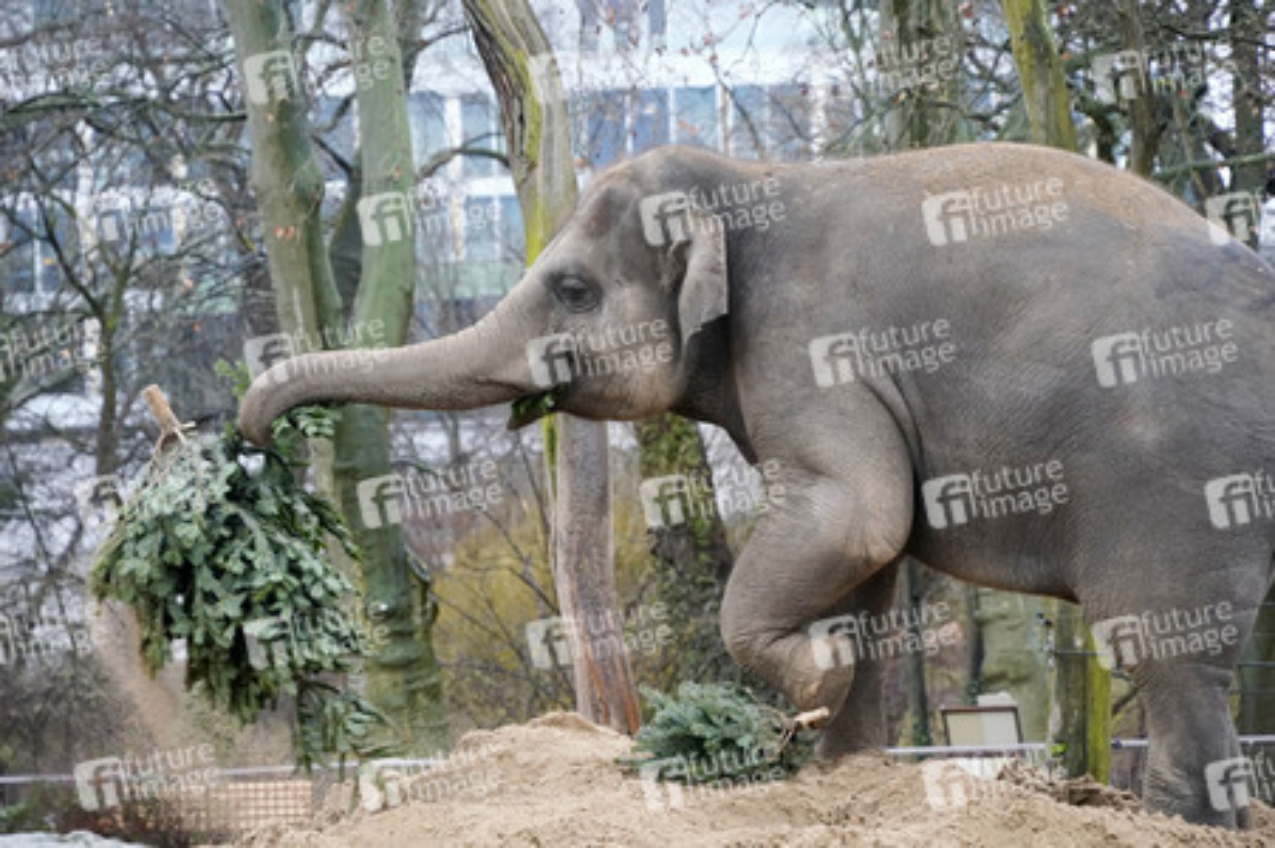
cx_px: 638
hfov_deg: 10.3
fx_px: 7078
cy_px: 424
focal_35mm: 200
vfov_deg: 6.9
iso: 3200
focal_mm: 200
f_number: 6.3
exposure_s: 1/400
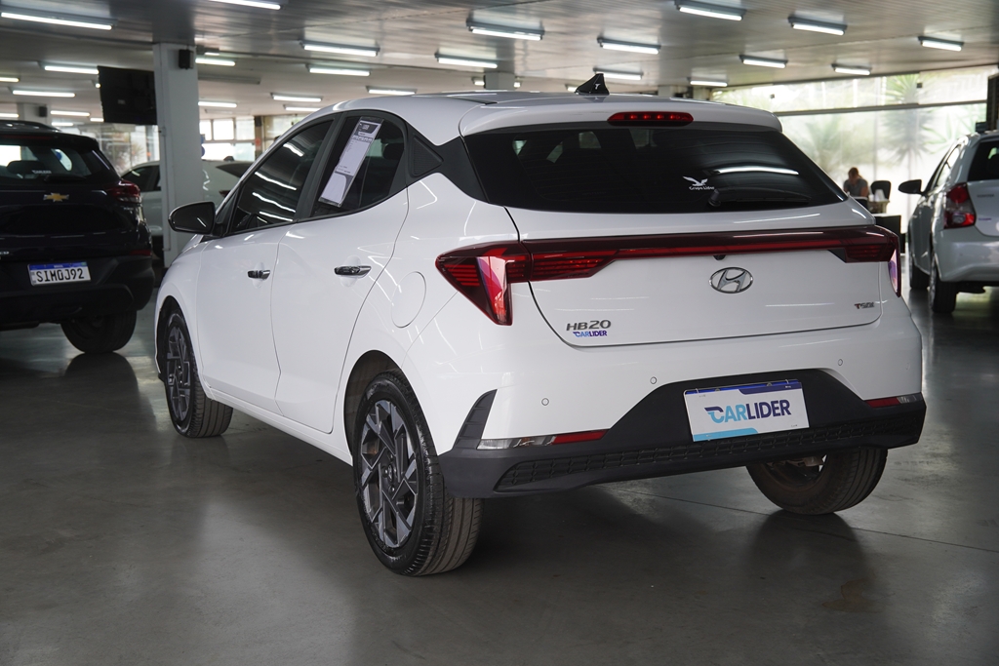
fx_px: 1290
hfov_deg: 42.3
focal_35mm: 46
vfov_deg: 29.0
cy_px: 333
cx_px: 500
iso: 200
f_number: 3.5
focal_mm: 31
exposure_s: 1/80
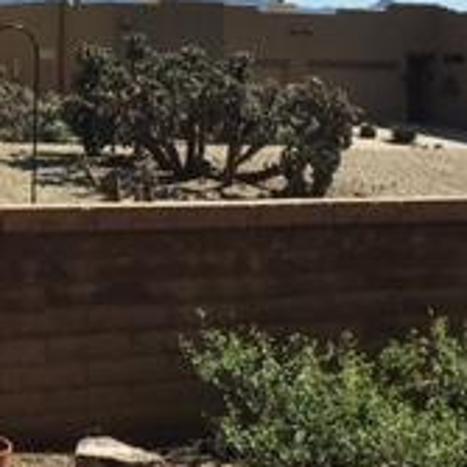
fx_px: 1496
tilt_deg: +3.2
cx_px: -89
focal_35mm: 98
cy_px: 14
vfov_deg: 17.4
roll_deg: -1.3
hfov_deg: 17.0
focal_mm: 4.15
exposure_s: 1/1374
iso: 25
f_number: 2.2
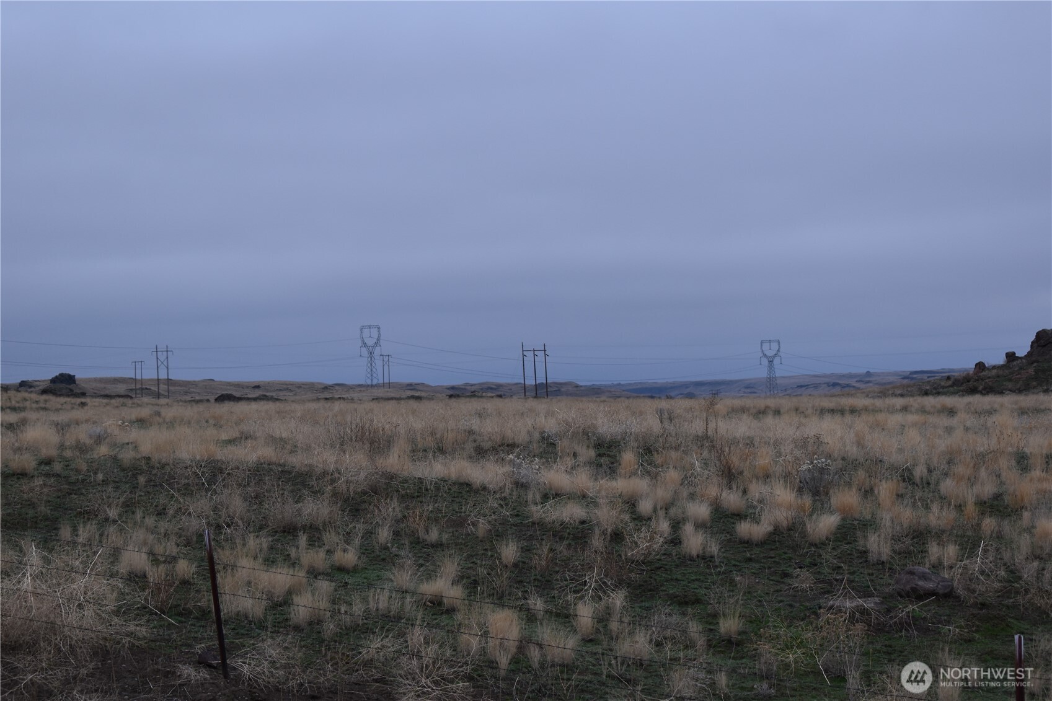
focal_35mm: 82
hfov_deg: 24.6
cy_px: 350
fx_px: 2410
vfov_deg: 16.5
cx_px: 526
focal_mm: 55
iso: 220
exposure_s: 1/250
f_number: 5.6
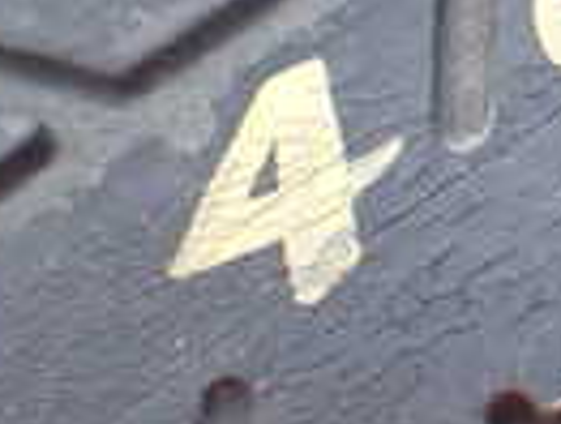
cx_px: 946
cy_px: 30
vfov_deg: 10.8
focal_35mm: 137
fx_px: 2226
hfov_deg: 13.2
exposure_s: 1/200
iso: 100
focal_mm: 5.4
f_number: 2.3
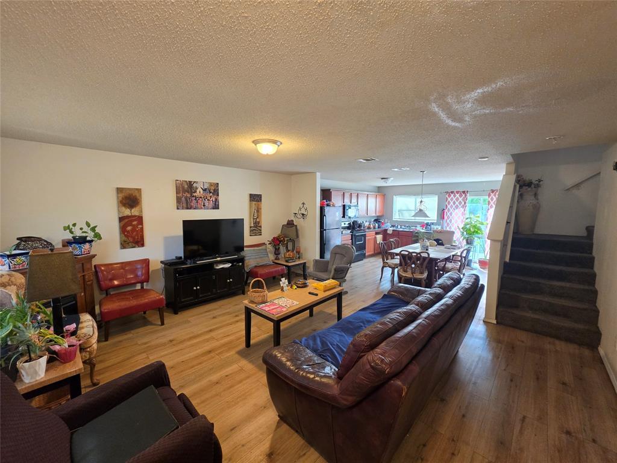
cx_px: 308
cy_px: 232
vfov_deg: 89.9
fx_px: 232
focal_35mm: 13
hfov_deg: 106.2
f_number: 1.9
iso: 200
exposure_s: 1/60
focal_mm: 2.2
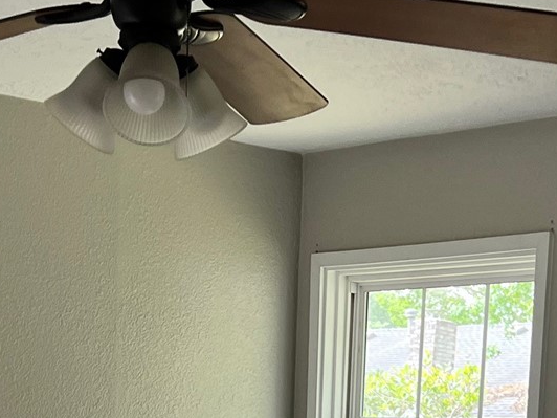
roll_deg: -1.6
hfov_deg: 19.6
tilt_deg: -5.6
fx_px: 1609
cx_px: 320
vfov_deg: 13.8
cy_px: 648
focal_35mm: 100
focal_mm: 5.7
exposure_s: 1/121
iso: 80
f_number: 1.5
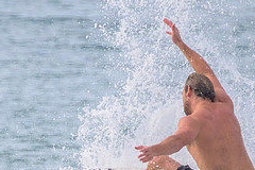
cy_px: 161
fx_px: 19478
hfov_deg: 0.8
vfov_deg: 0.5
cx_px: -23
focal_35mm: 2750
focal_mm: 800
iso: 1000
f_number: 11
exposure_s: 1/2000
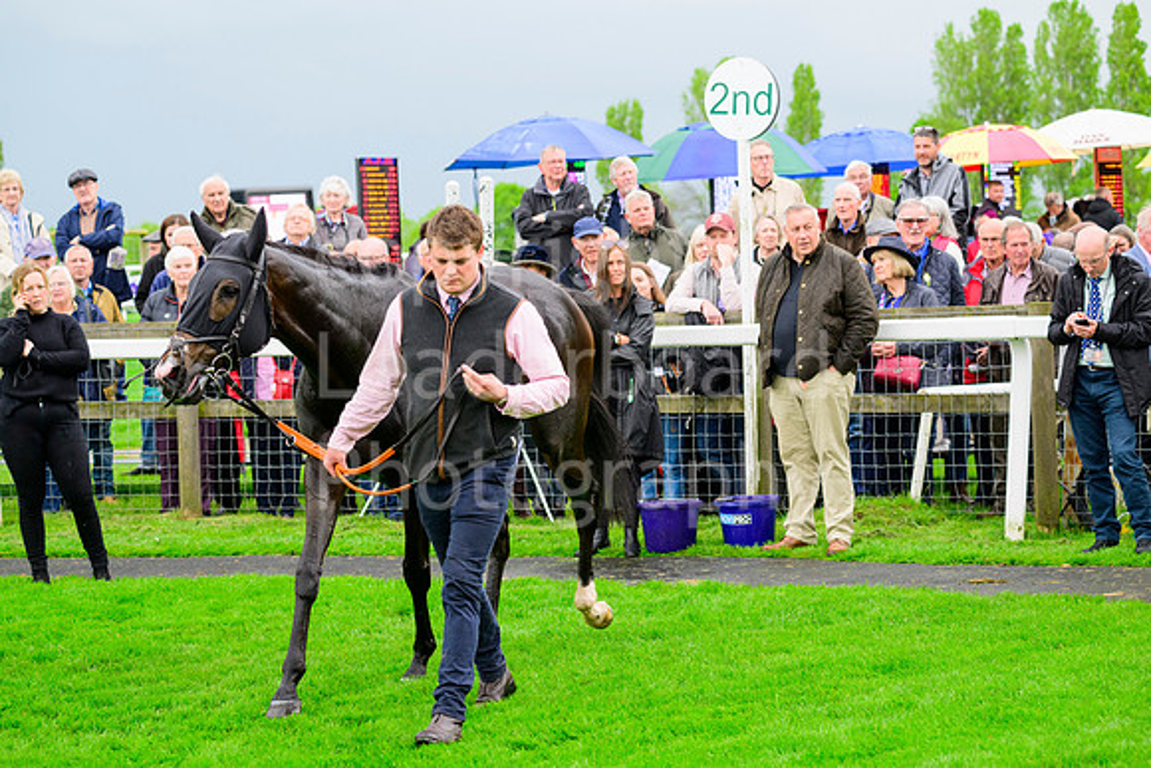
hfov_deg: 20.4
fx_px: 3198
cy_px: 384
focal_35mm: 100
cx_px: 576
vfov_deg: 13.7
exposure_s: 1/400
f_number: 5.6
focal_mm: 100
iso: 1000
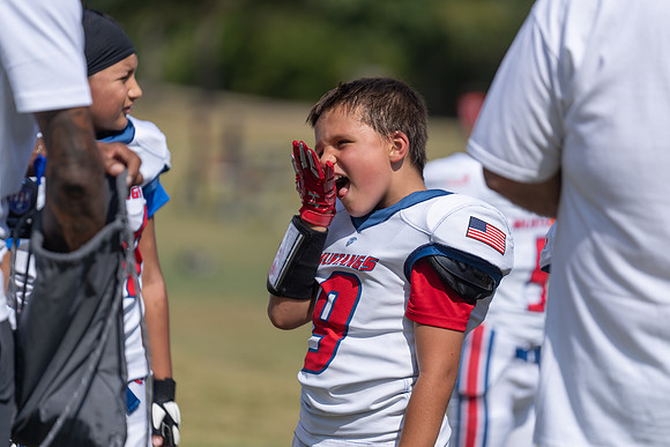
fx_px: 3723
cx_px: 335
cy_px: 224
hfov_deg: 10.3
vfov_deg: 6.9
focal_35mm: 200
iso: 100
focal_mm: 200
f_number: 2.8
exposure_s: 1/4000
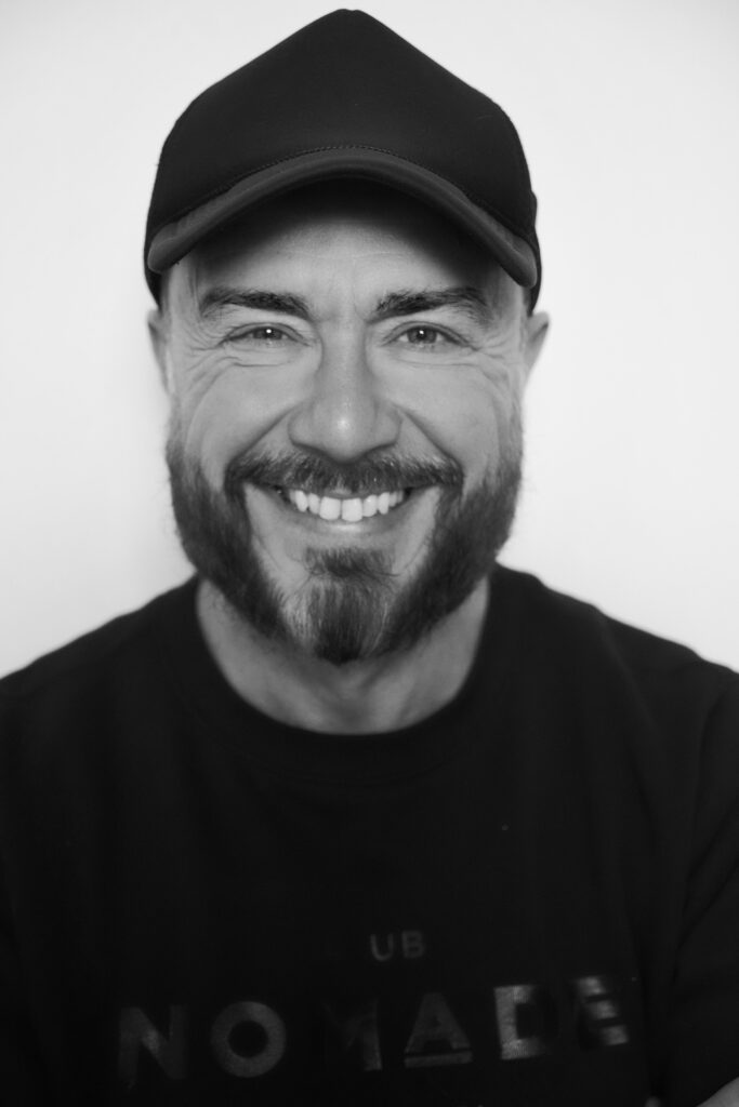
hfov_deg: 23.4
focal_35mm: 58
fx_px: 1785
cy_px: 554
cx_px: 370
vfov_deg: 34.5
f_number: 4
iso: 6400
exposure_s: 1/160
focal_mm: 58
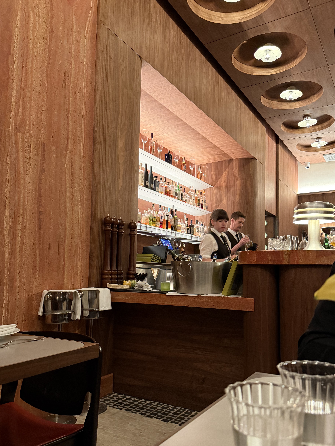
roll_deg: -0.6
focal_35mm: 28
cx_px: 168
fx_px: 361
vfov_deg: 63.3
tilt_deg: +5.6
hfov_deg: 49.7
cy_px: 245
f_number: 1.78
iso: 1000
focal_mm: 6.76
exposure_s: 1/32
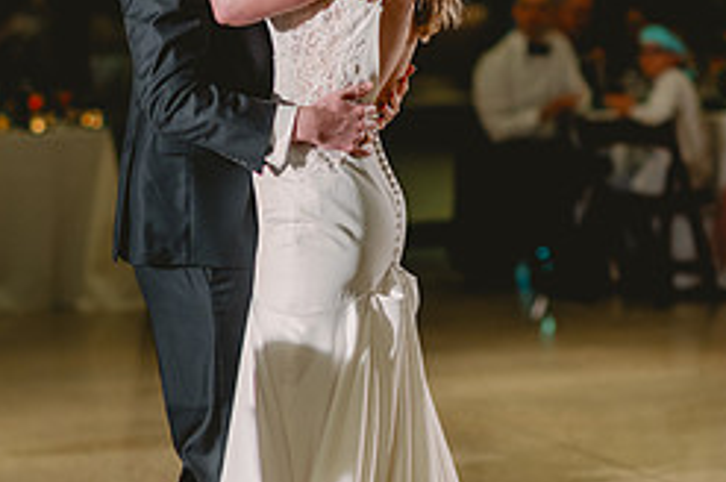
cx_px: 292
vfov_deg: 8.8
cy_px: 179
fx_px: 3122
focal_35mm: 155
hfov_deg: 13.3
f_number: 2
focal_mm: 85
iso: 1250
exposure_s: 1/160
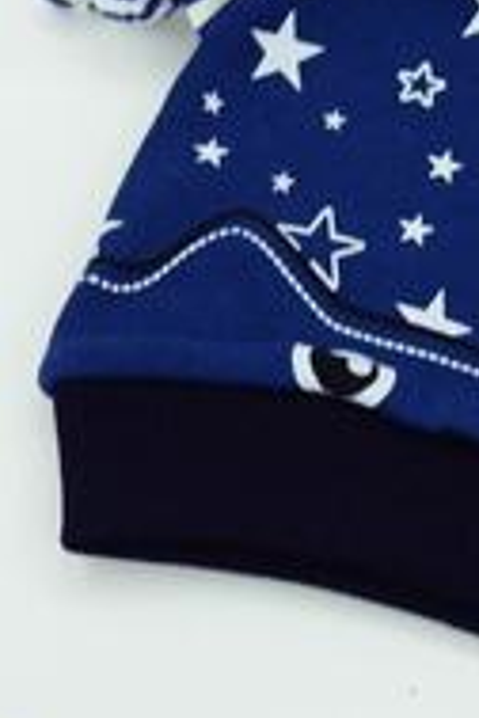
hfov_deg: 7.2
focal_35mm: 190
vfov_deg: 10.7
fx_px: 3792
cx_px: 308
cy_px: 809
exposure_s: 1/15
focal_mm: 38
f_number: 9
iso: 100
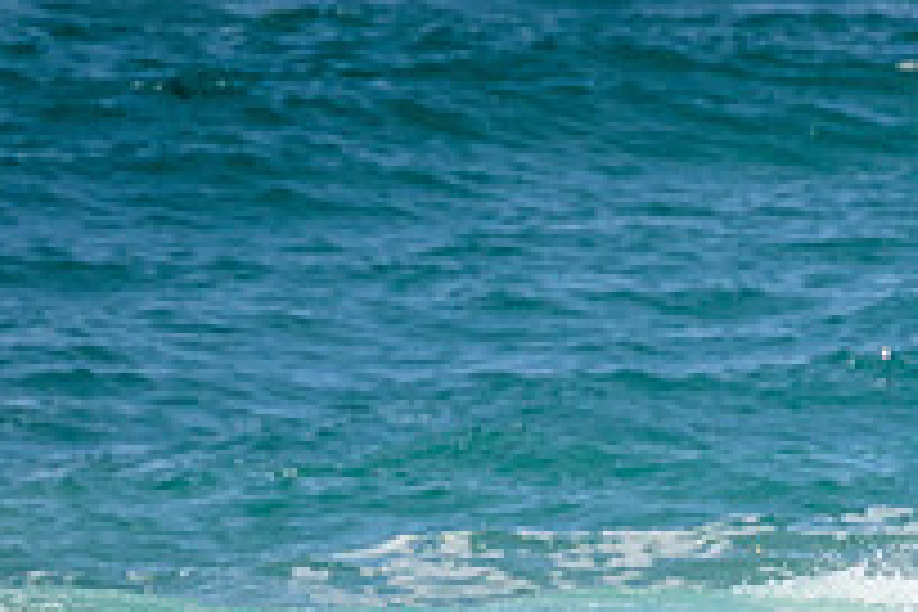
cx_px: 1179
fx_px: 58084
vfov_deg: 0.6
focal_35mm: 2278
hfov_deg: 0.9
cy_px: 713
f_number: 11
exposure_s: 1/2000
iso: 800
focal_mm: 800
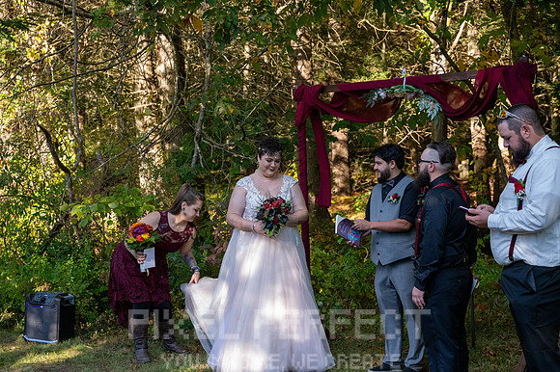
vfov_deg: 26.0
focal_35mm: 52
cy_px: 186
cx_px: 280
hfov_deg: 38.2
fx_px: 808
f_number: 4.5
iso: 6400
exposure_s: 1/4000
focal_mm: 52
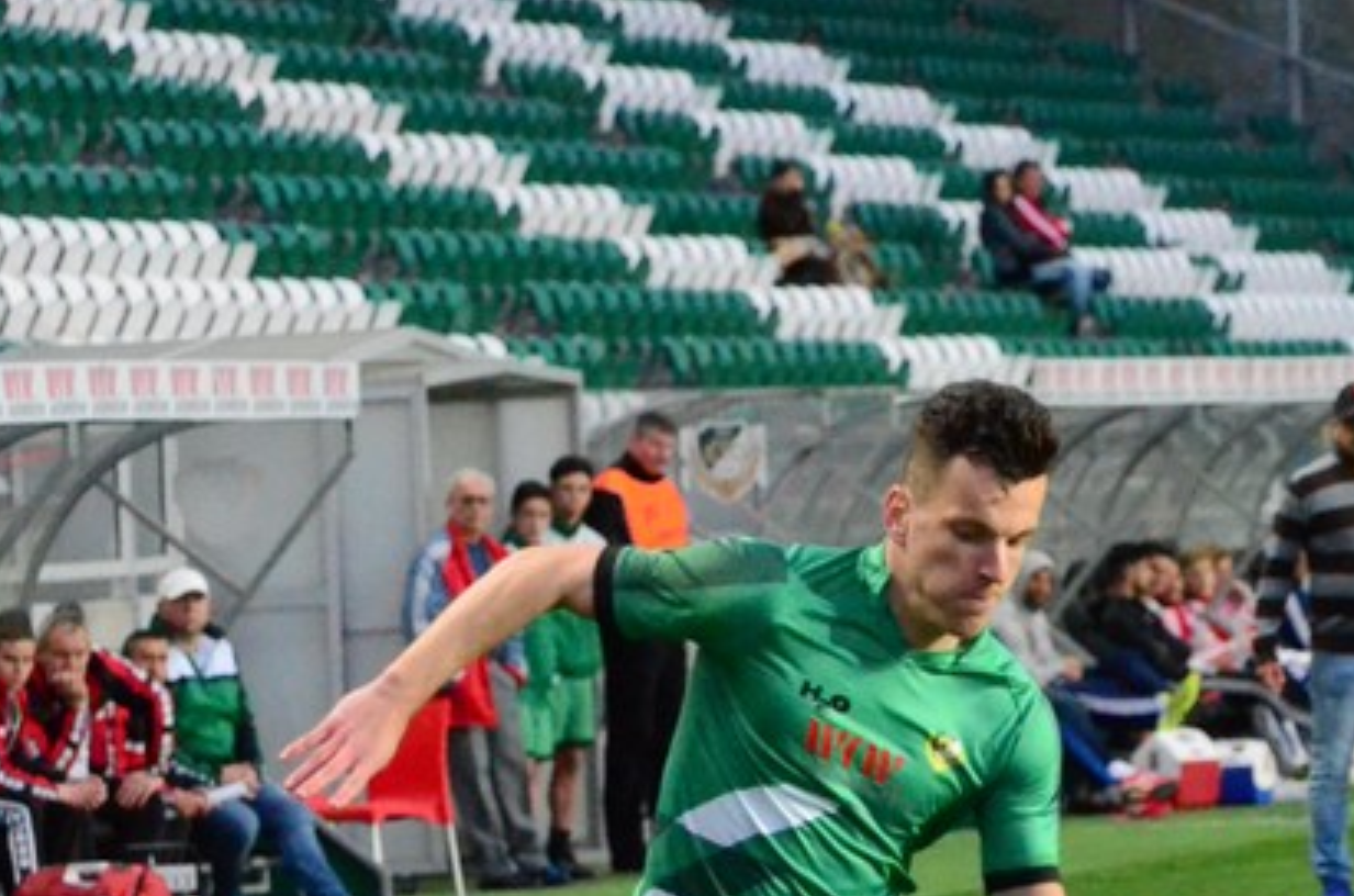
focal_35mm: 381
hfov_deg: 5.4
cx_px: 810
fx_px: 14297
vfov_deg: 3.6
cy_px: 794
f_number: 5
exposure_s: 1/800
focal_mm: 102
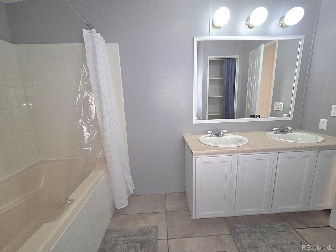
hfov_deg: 106.2
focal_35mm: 13
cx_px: 168
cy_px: 126
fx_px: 126
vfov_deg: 89.9
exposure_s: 1/60.2
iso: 80
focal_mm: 2.2
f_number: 2.2
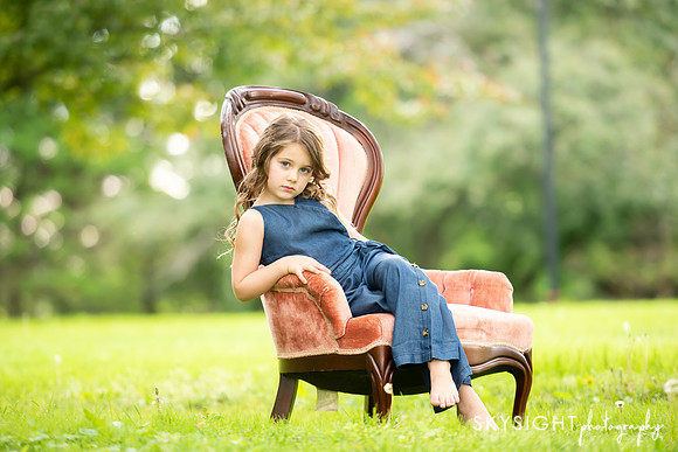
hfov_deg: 10.6
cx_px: 339
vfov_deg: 7.1
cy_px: 226
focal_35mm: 195
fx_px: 3667
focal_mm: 185
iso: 320
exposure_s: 1/160
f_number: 2.8
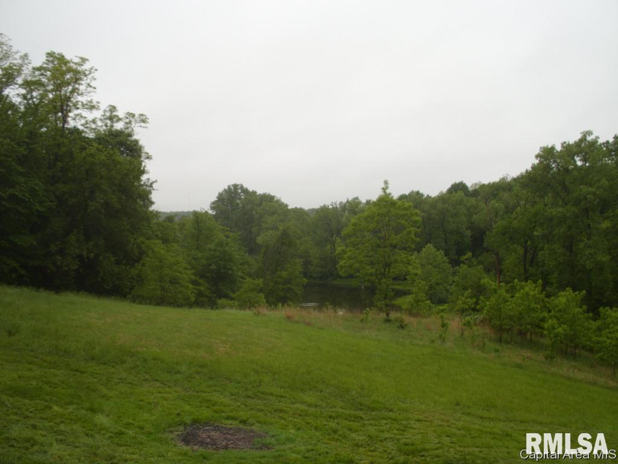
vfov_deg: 37.7
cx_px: 309
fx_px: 678
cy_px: 232
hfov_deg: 49.0
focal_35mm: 38
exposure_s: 1/291
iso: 50
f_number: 2.9
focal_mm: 6.3
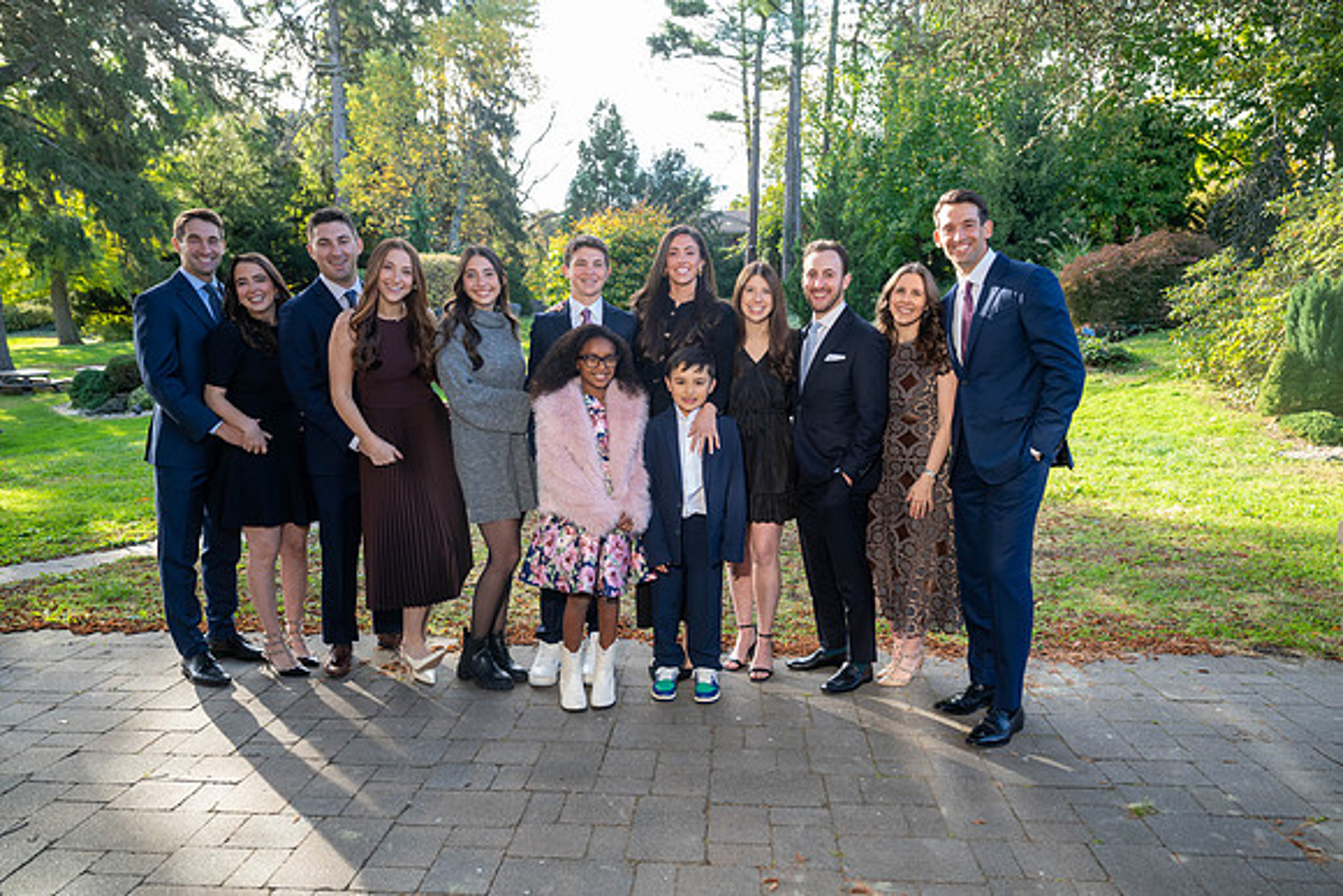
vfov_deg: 53.2
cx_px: 672
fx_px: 896
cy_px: 448
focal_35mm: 24
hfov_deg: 73.7
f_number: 4
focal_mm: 24
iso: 500
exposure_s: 1/200
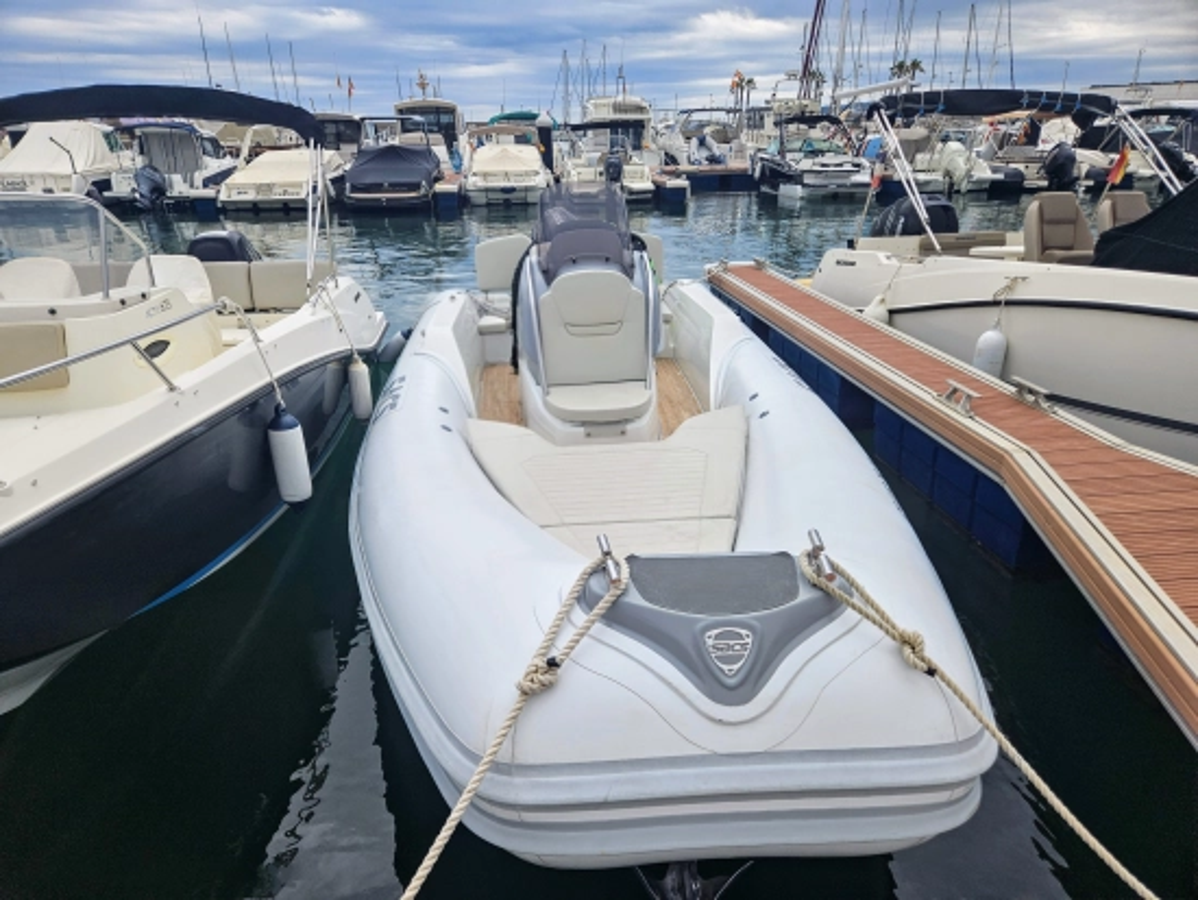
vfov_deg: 58.9
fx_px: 796
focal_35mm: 23
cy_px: 450
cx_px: 599
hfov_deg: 73.9
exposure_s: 1/1250
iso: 25
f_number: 1.8
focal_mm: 5.4
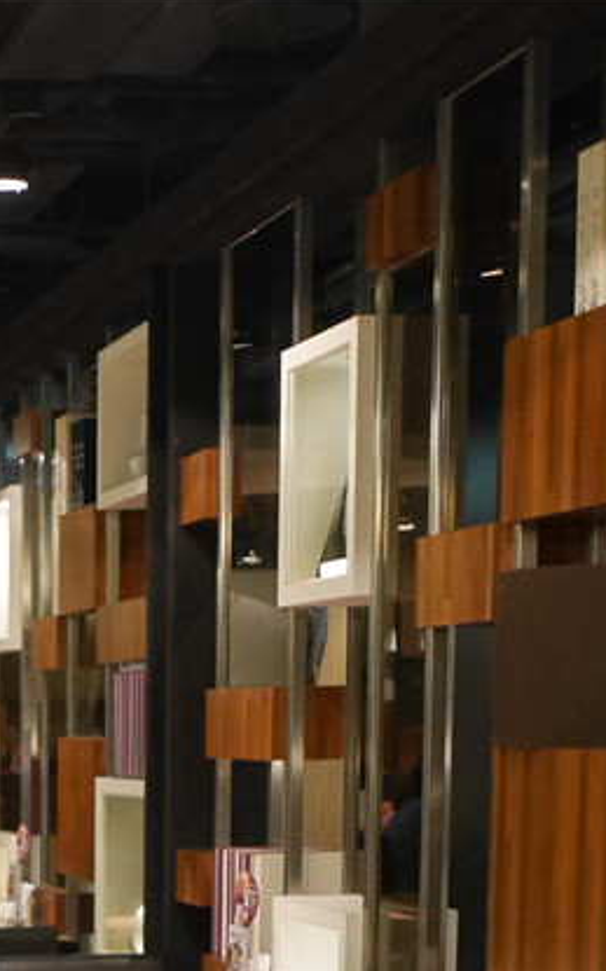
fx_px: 2434
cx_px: -402
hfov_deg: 13.1
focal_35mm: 92
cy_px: 1042
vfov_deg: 21.5
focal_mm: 15
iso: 2000
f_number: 1.7
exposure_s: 1/60
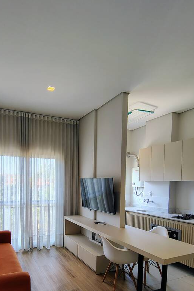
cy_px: 193
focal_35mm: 23
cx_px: 69
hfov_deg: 54.3
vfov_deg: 73.9
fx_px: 186
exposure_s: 1/60
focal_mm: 2.13
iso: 157
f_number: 2.2
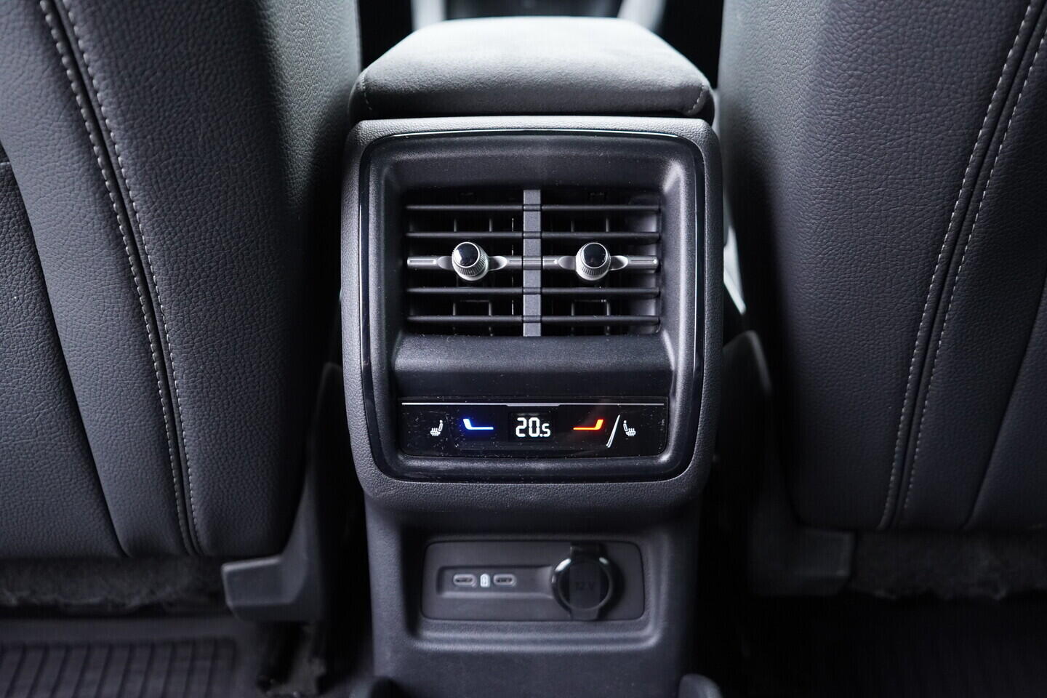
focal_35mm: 36
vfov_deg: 36.9
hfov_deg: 53.1
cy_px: 349
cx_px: 524
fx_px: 1047
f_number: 2.8
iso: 1600
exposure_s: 1/40
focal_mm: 24
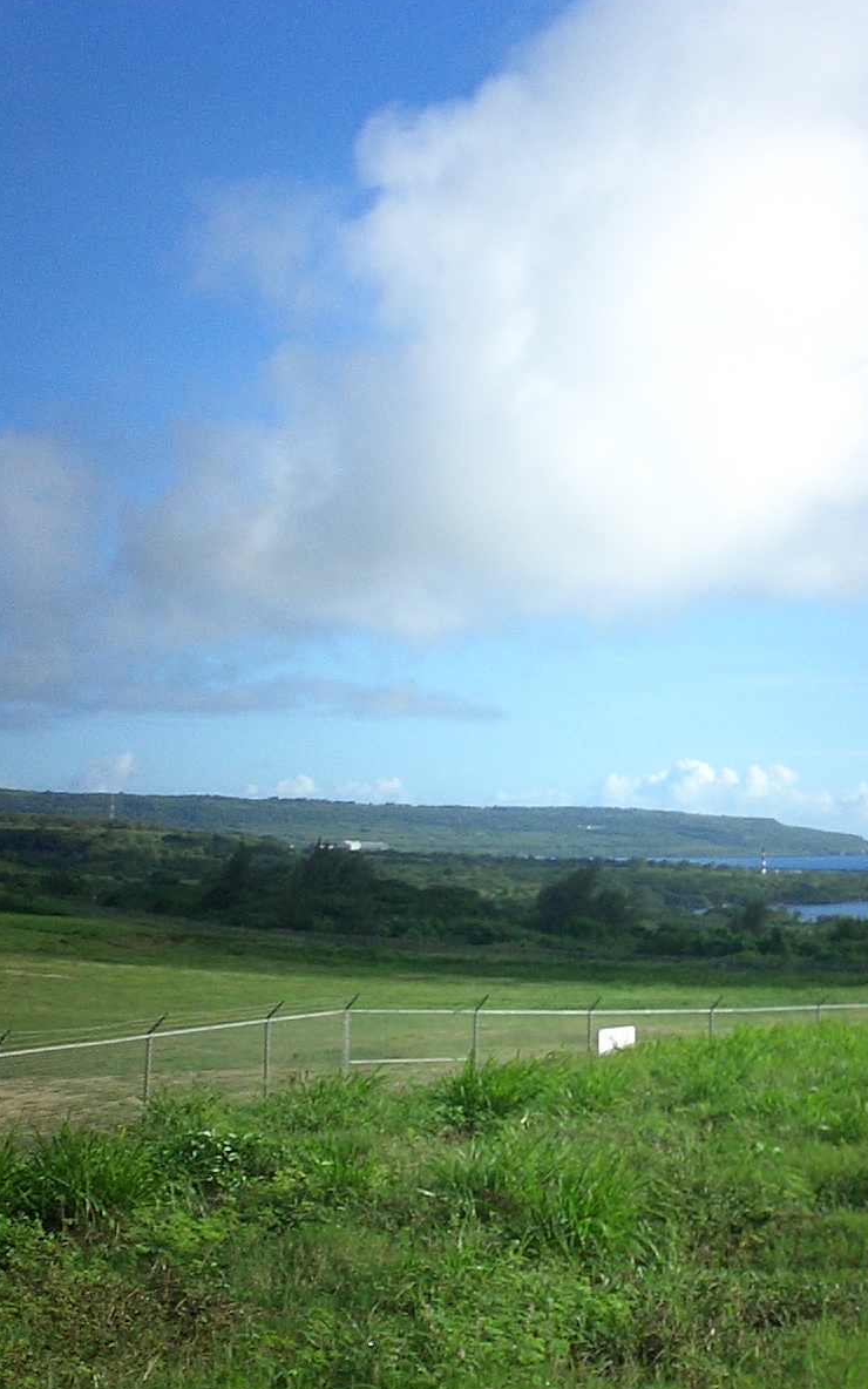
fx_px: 2006
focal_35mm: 53
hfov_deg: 24.2
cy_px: 692
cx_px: 652
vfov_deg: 38.2
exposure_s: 1/1000
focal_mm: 5.6
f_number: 3.5
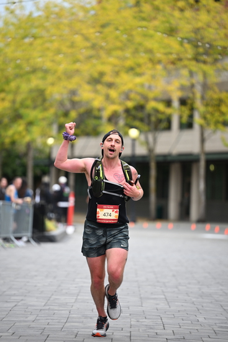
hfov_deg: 7.9
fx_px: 1661
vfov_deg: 11.7
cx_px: 114
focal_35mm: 175
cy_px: 171
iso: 640
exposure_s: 1/2000
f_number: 2.8
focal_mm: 175
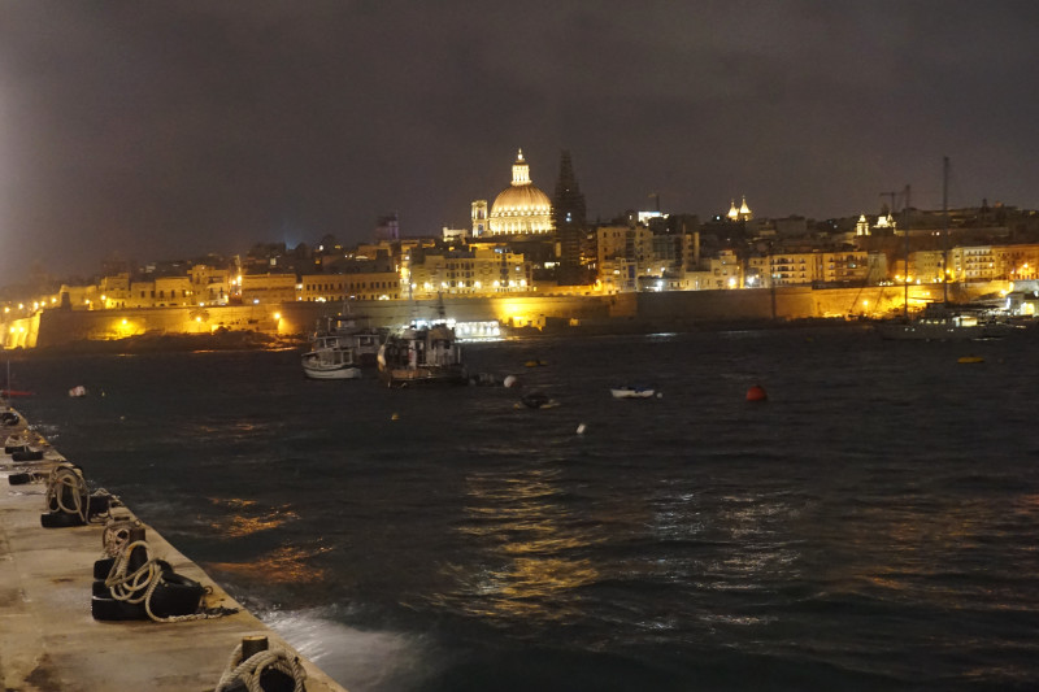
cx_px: 520
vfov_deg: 22.1
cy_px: 346
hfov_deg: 32.6
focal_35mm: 62
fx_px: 1774
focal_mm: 41
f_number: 5.6
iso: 3200
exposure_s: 1/3.33
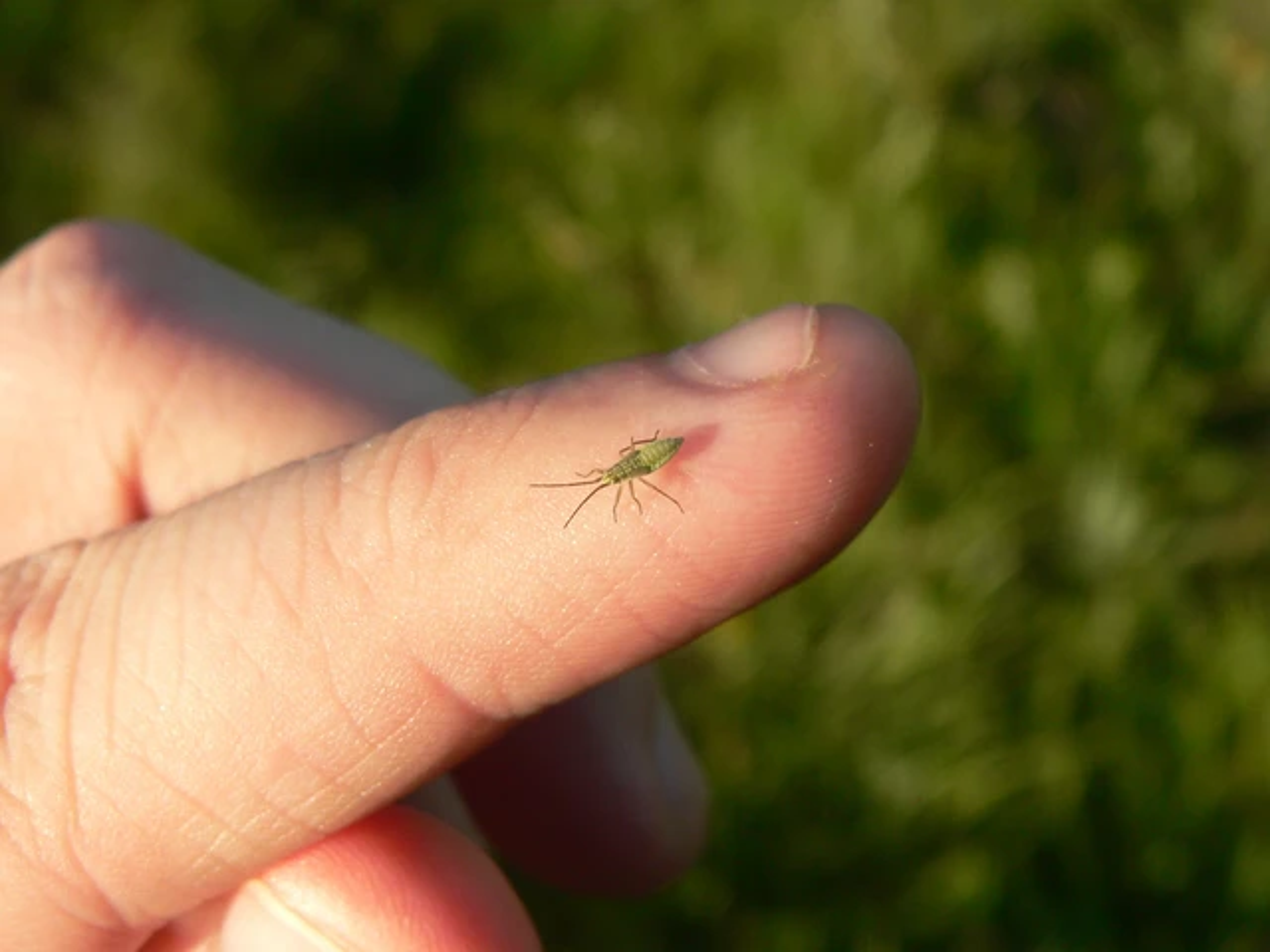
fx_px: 2201
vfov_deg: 24.4
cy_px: 476
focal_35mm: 60
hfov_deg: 32.2
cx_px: 635
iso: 100
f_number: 4
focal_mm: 9.9
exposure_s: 1/500
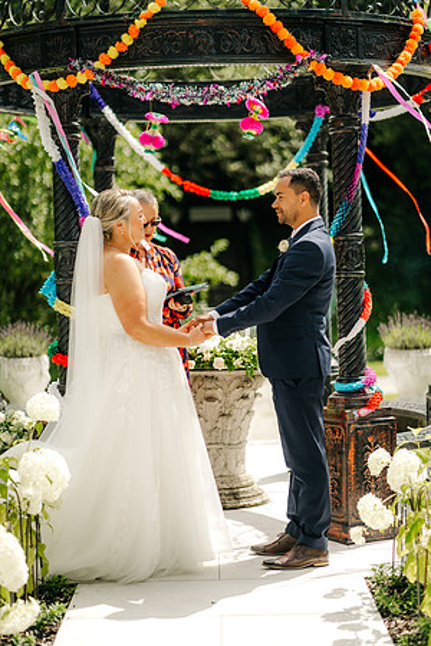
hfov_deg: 16.1
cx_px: 216
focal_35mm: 85
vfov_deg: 23.9
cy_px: 323
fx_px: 1526
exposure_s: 1/2500
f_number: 2
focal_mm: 85
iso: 100
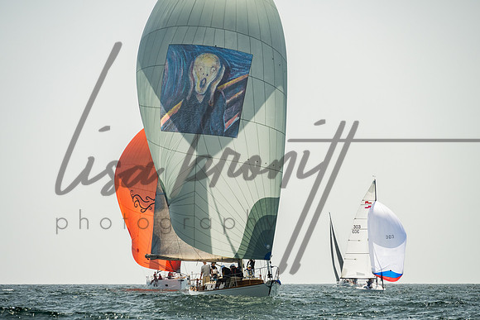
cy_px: 191
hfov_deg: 8.1
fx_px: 3406
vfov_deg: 5.4
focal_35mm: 255
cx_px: 240
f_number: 6.3
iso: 320
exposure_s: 1/800
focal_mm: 200
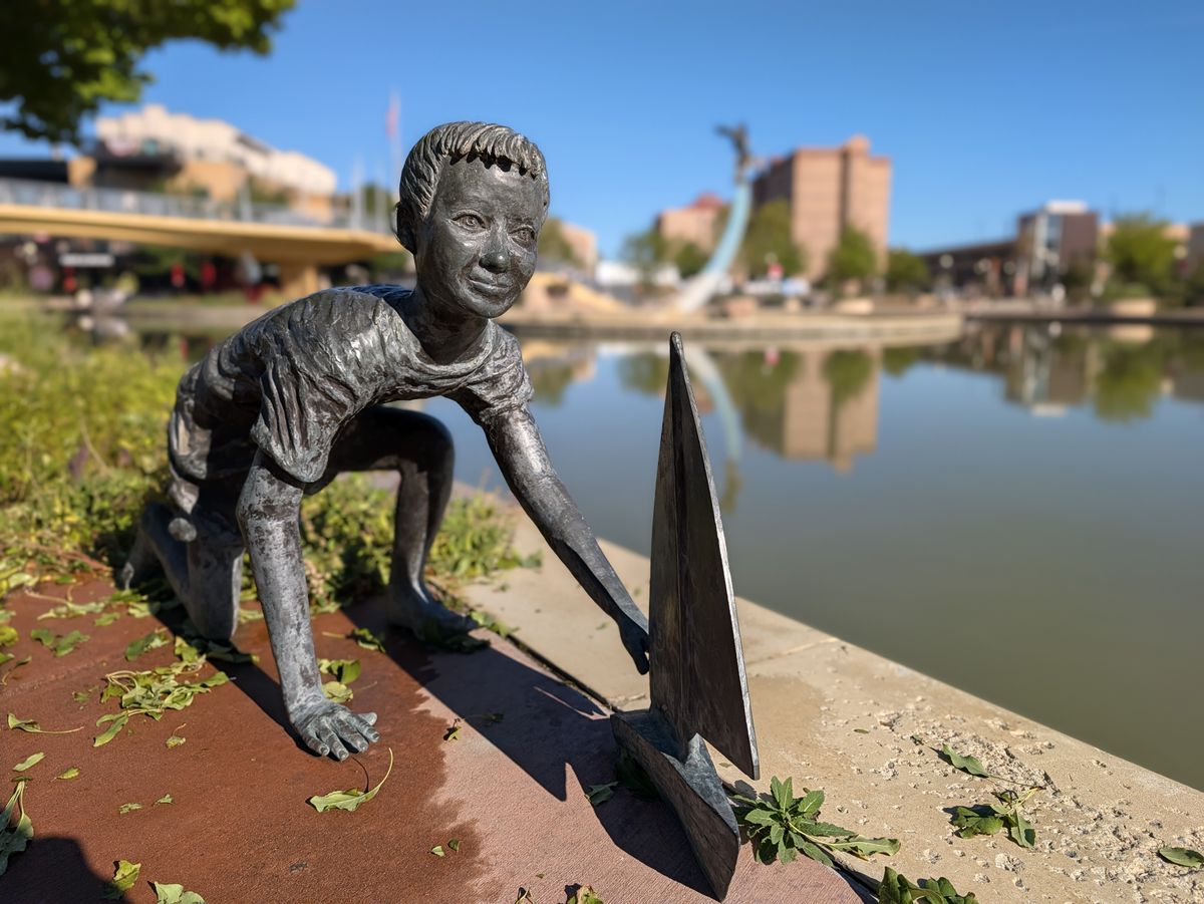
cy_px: 452
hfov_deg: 71.6
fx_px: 835
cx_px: 602
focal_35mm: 24
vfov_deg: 56.8
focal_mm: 6.9
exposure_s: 1/1972
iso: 24
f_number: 1.68
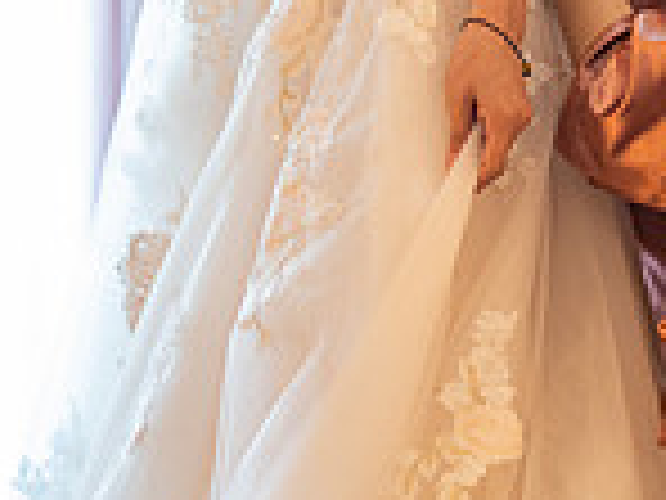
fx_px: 4771
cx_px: 513
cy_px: -153
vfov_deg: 6.0
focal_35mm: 248
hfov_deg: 8.0
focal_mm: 85
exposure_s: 1/200
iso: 1250
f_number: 1.4
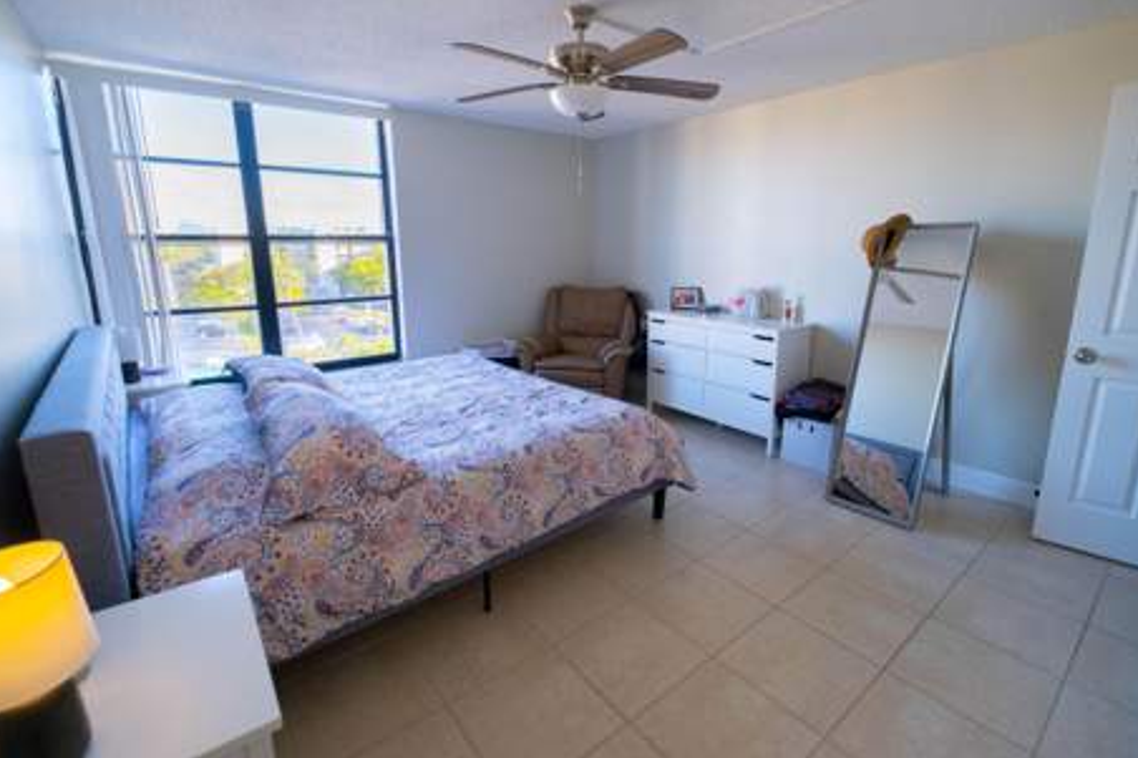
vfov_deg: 70.3
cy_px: 358
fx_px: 537
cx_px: 584
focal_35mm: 17
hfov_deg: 93.3
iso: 200
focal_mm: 10.5
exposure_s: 1/125
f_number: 4
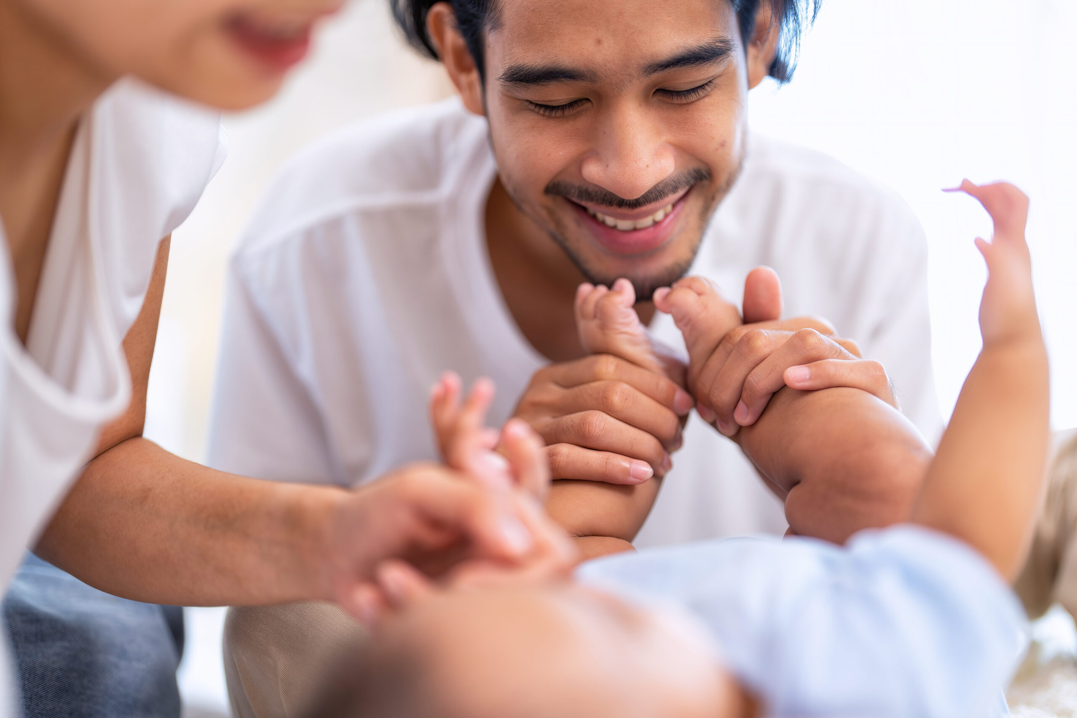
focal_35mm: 50
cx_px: 538
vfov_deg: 27.0
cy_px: 359
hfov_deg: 39.6
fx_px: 1496
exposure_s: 1/320
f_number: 1.2
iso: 100
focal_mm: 50
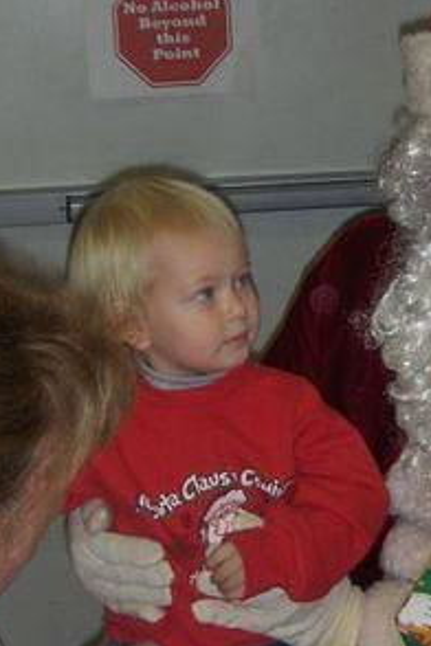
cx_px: 402
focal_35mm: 93
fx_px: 1670
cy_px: 385
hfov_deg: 14.5
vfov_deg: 21.9
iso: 100
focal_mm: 6.5
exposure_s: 1/60
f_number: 3.5
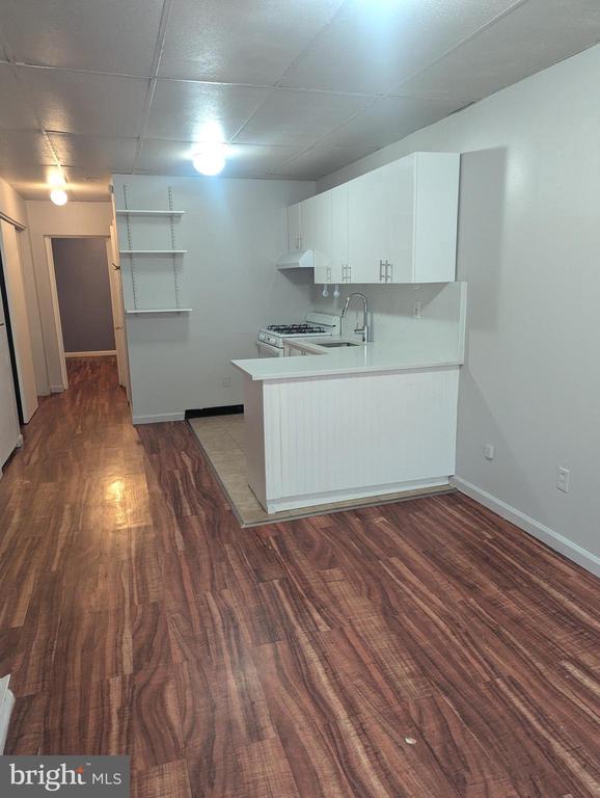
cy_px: 399
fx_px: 553
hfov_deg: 56.9
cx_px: 300
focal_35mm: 24
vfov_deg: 71.5
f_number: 1.85
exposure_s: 1/120
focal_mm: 6.81
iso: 661
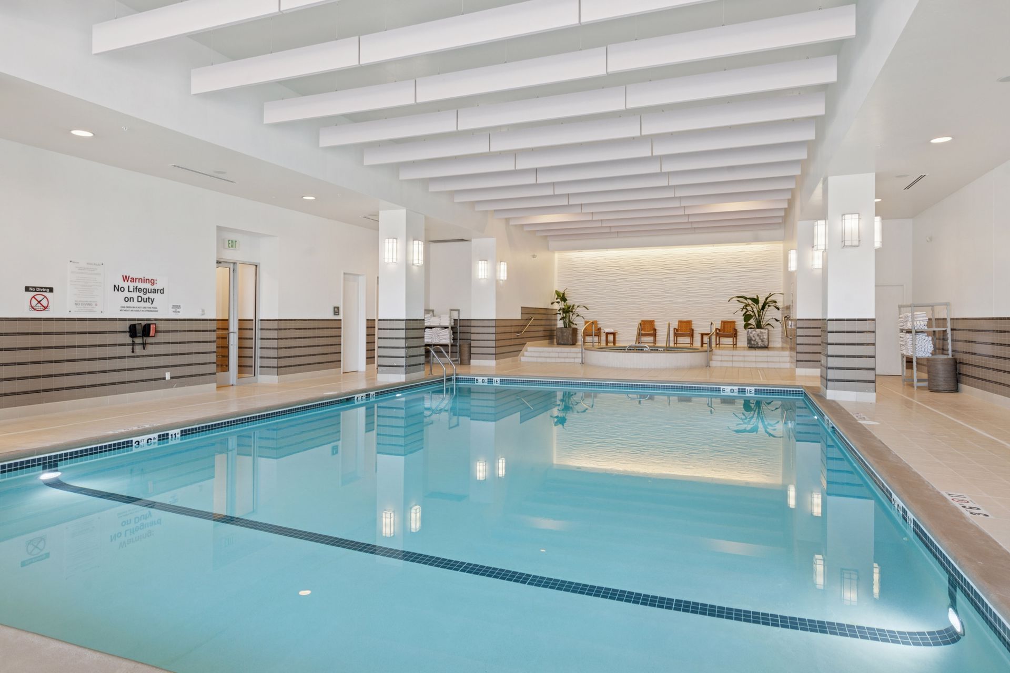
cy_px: 336
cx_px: 505
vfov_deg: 57.2
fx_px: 617
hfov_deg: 78.6
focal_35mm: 22
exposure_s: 1/20
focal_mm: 22
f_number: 7.1
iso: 400
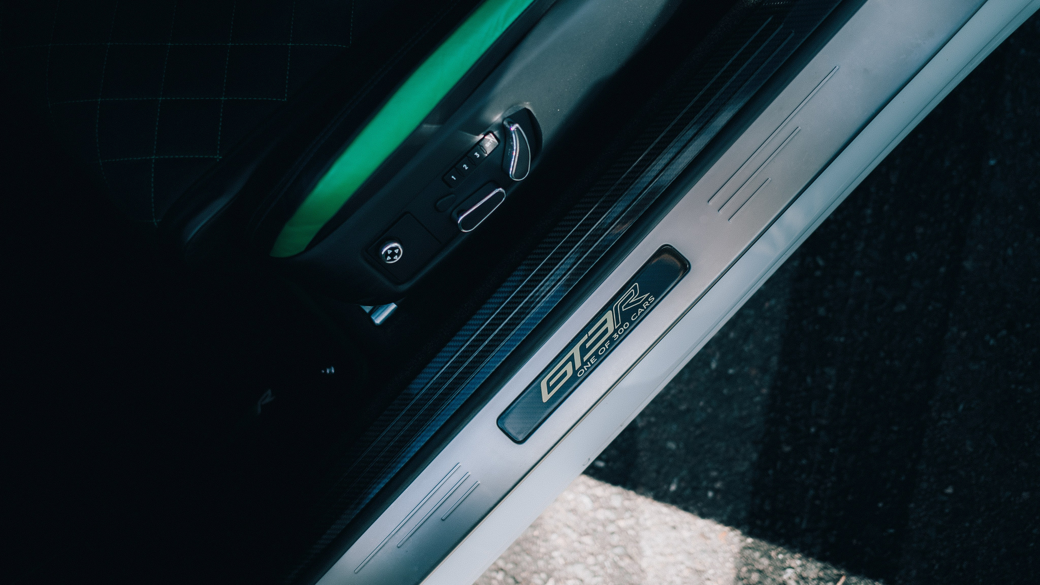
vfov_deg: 41.7
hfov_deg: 68.2
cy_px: 350
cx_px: 574
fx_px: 765
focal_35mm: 28
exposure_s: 1/1250
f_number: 1.4
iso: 64
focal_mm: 24
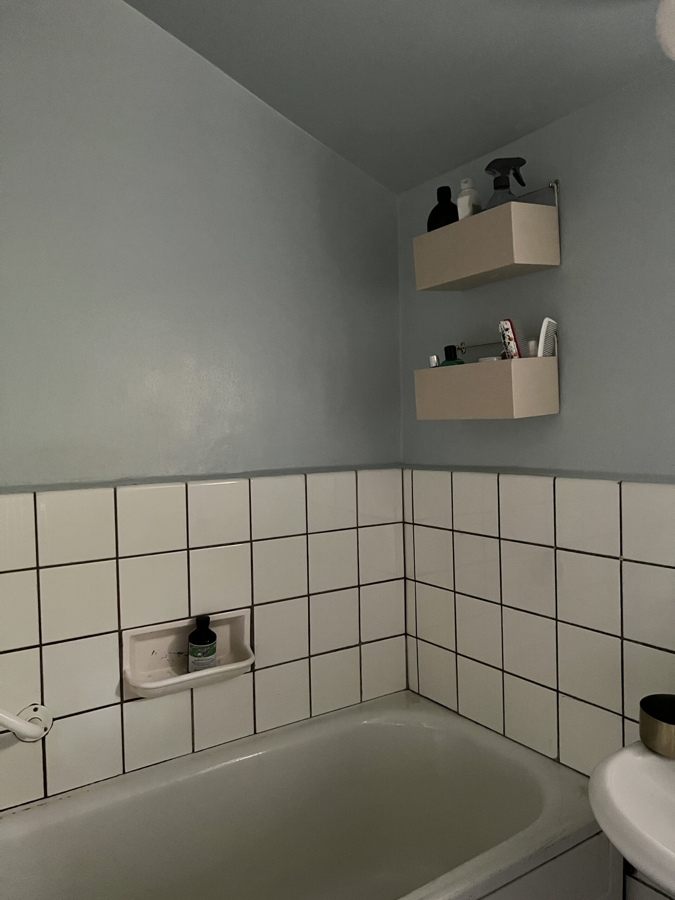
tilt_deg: -1.3
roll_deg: +1.7
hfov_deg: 53.1
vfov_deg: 67.3
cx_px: 338
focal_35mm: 26
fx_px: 676
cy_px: 450
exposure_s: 1/30
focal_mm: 5.7
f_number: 1.5
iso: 640
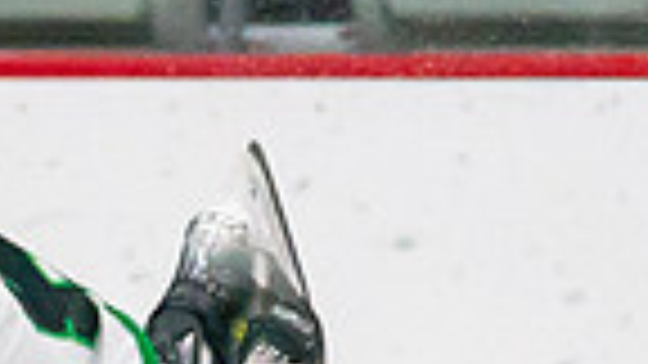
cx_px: -78
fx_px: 32681
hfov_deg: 1.1
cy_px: 967
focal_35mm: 1902
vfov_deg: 0.6
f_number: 2.8
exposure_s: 1/1250
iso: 3200
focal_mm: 200
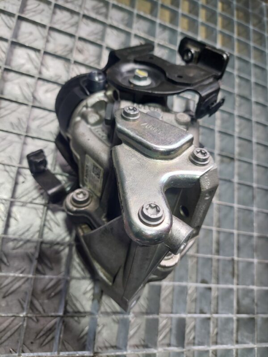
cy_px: 178
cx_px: 134
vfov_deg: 69.4
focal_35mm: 25
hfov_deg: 54.9
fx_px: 258
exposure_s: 1/50
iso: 64
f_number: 1.8
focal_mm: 5.23
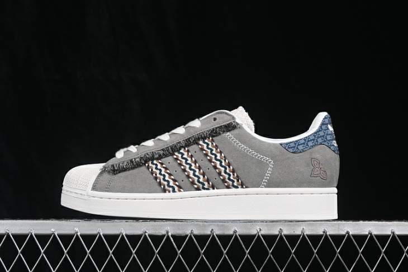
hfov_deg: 27.0
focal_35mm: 75
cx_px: 204
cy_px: 136
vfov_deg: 18.2
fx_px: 850
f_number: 8
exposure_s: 1/80
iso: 160
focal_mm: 50
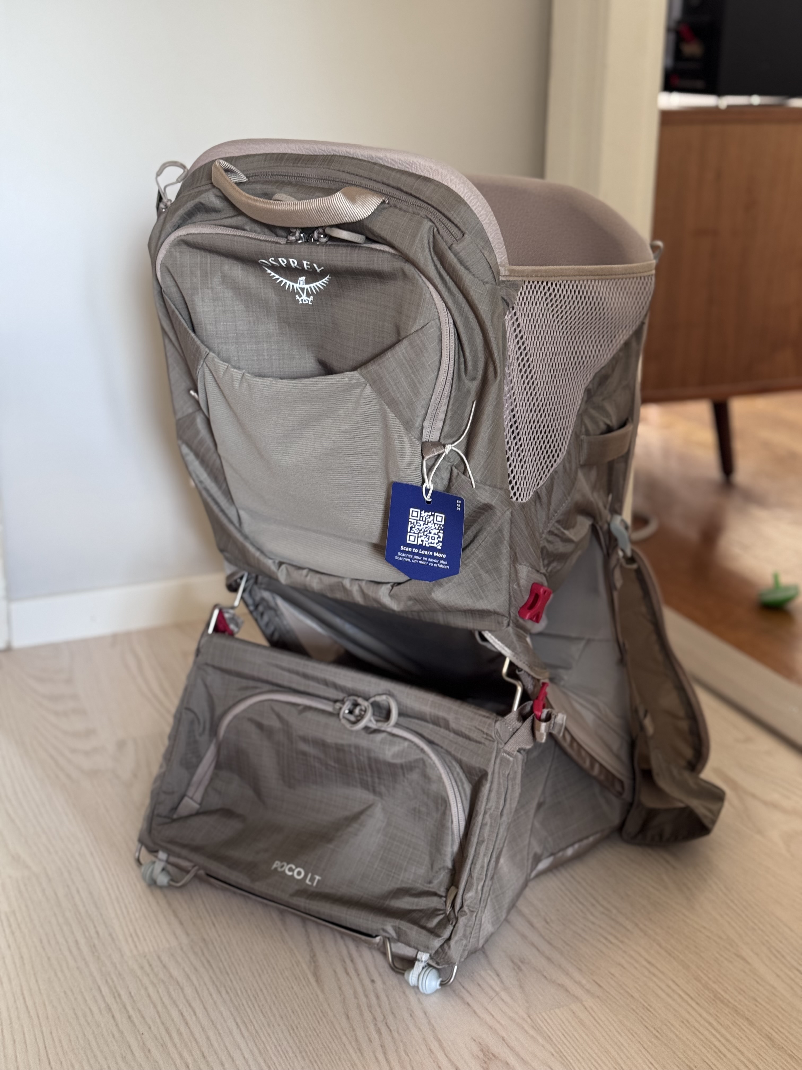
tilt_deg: -18.3
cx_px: 401
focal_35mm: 48
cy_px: 535
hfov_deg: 30.3
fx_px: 1483
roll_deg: -1.3
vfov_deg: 39.7
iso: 200
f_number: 1.78
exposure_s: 1/33
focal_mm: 6.76
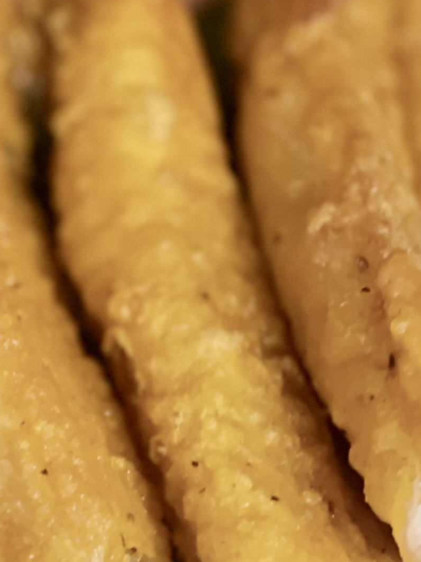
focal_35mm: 243
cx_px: -195
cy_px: 401
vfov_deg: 8.1
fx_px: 3942
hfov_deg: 6.0
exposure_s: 1/40
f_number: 2.2
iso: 160
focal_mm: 7.5
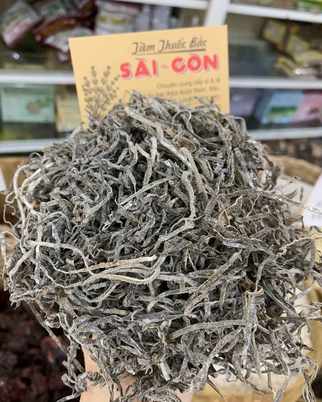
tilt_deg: -44.7
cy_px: 211
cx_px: 164
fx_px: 334
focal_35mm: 28
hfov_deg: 51.5
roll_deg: -16.1
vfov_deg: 62.2
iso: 200
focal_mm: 4.25
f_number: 1.8
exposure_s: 1/50
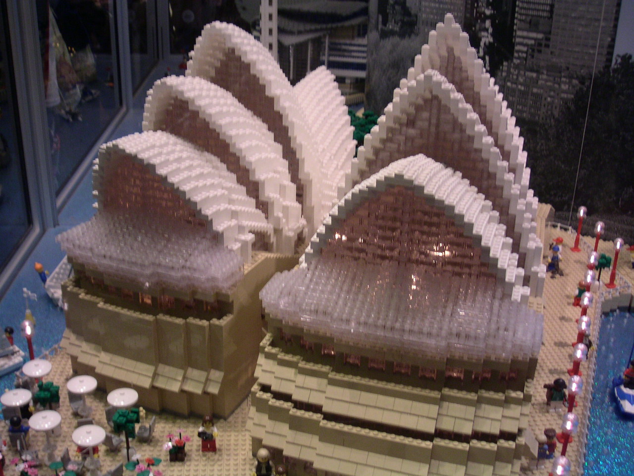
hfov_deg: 49.0
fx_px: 696
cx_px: 317
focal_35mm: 38
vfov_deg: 37.7
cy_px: 238
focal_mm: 6
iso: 100
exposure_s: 1/15
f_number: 2.8
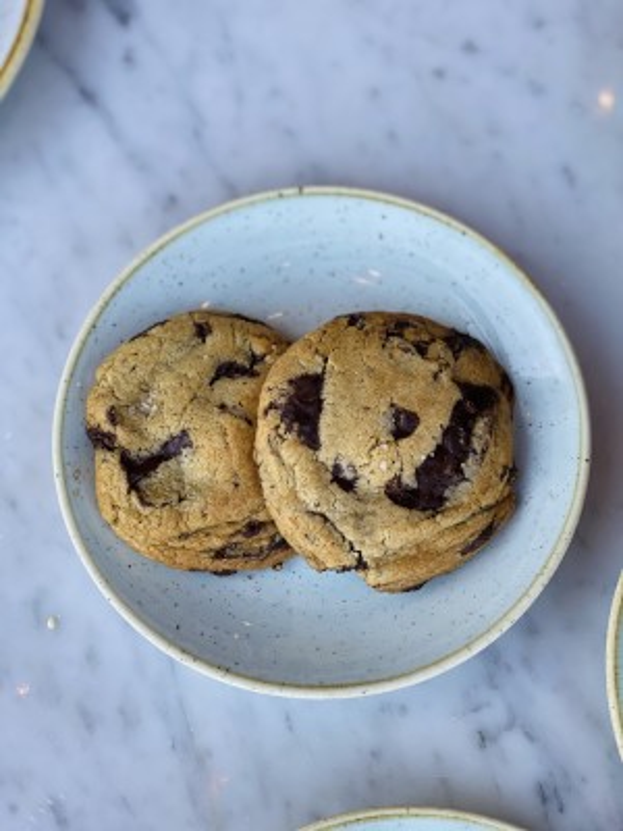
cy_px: 416
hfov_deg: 28.0
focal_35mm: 52
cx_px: 312
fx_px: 1248
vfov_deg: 36.8
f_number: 2
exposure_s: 1/100
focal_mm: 6
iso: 80
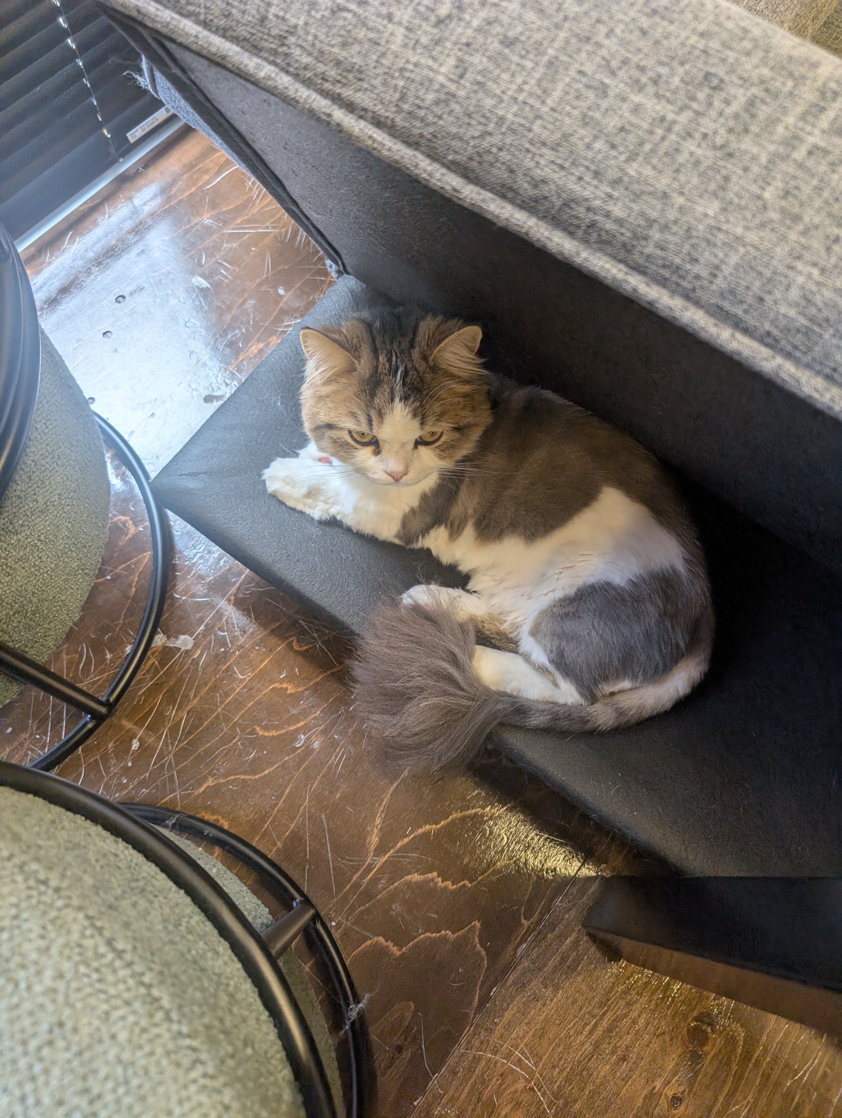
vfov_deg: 71.5
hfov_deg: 56.9
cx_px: 421
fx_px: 776
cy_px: 559
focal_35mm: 24
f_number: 1.68
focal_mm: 6.9
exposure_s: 1/132
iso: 169
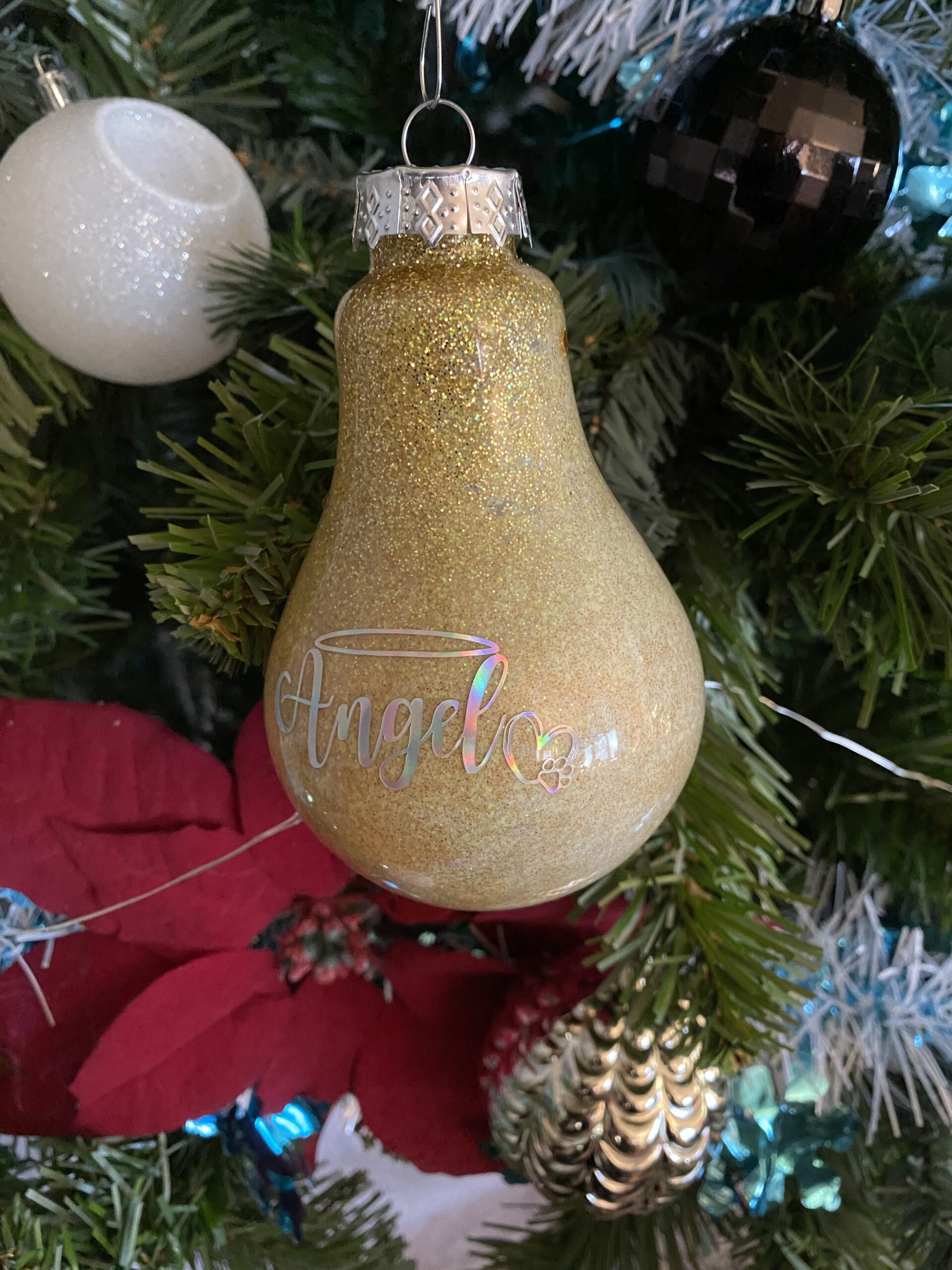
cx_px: 476
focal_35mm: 26
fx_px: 953
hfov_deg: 53.1
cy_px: 635
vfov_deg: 67.3
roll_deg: -15.1
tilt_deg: -32.8
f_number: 1.8
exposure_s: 1/30
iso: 640
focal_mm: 4.25
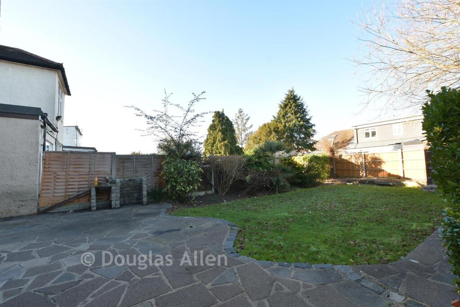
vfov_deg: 77.3
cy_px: 154
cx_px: 230
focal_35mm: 15
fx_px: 192
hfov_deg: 100.4
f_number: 8
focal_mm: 10
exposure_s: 1/50
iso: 160
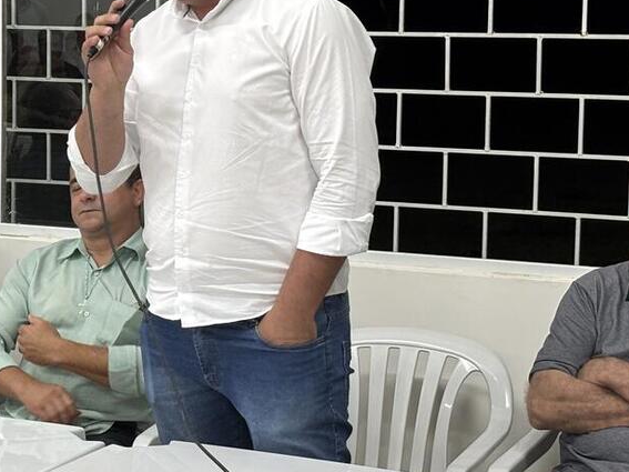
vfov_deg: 13.4
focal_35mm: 110
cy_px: 181
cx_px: 50
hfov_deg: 17.6
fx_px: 1998
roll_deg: +0.4
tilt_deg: -6.3
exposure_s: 1/60
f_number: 1.6
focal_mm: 5.96
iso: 125
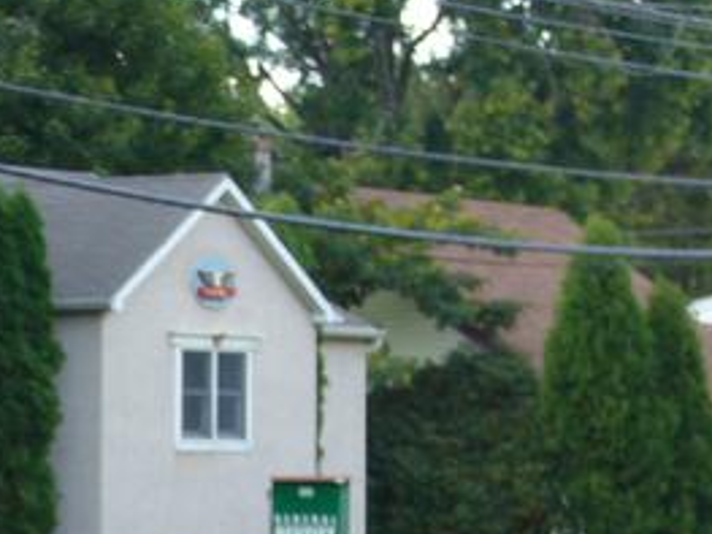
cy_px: 691
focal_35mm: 280
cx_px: -246
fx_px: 5757
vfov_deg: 5.3
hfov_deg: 7.0
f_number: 4.8
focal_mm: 16.1
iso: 100
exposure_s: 1/100
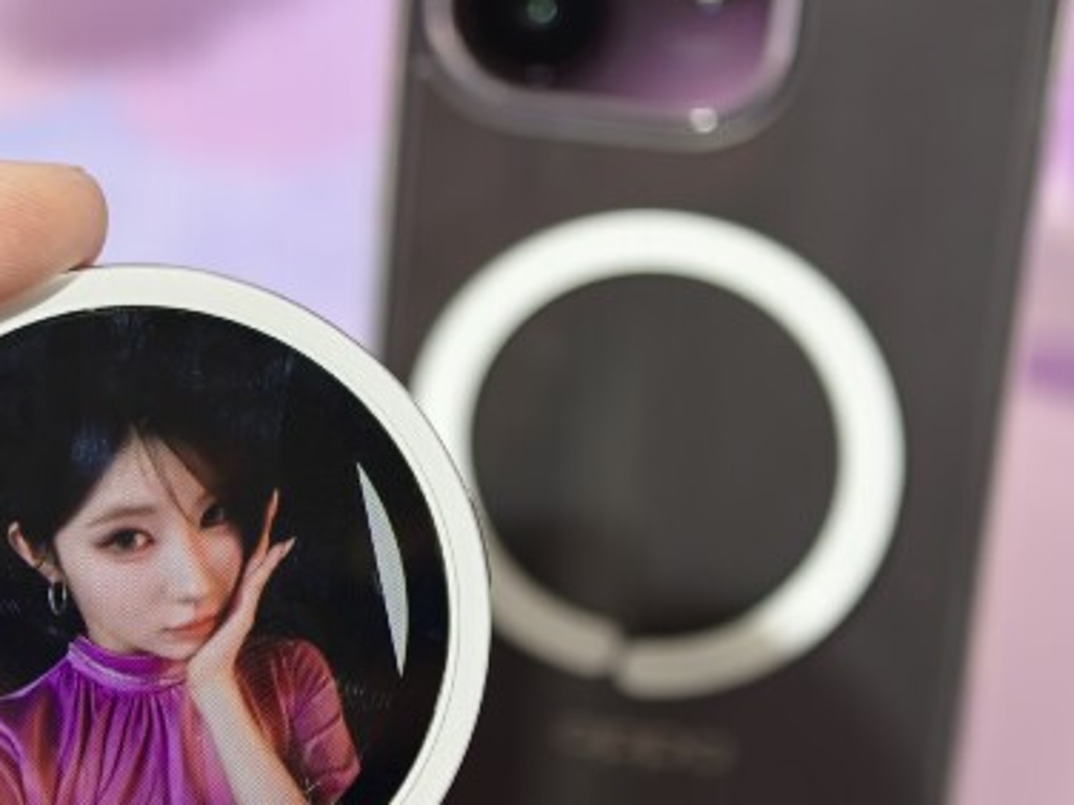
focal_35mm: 134
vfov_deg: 11.0
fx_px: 4157
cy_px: 571
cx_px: 411
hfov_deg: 14.7
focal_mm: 20.1
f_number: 2.2
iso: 250
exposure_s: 1/112
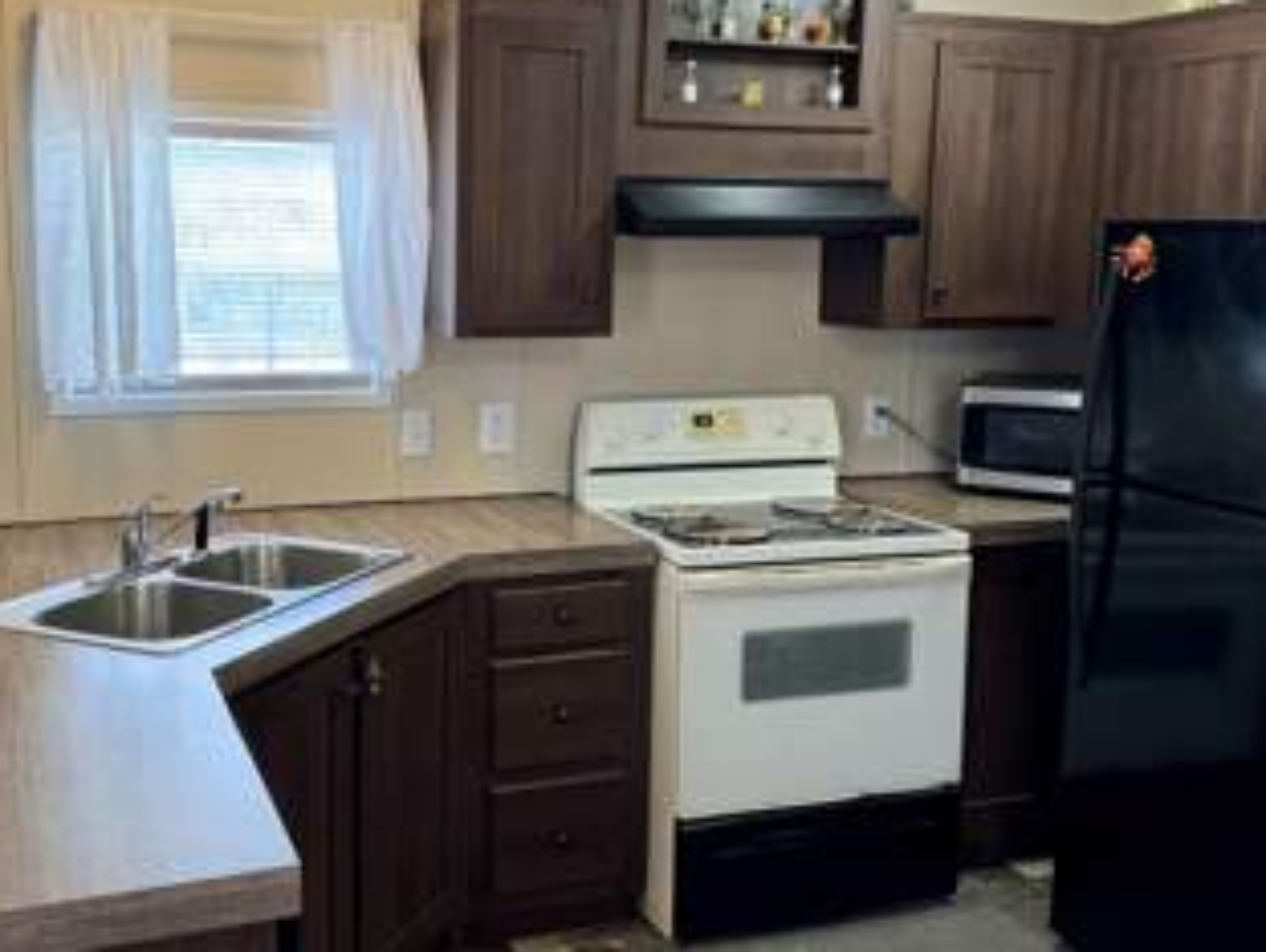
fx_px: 1355
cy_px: 386
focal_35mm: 37
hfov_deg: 49.7
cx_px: 501
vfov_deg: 38.6
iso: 200
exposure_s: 1/60
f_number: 1.78
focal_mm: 6.76
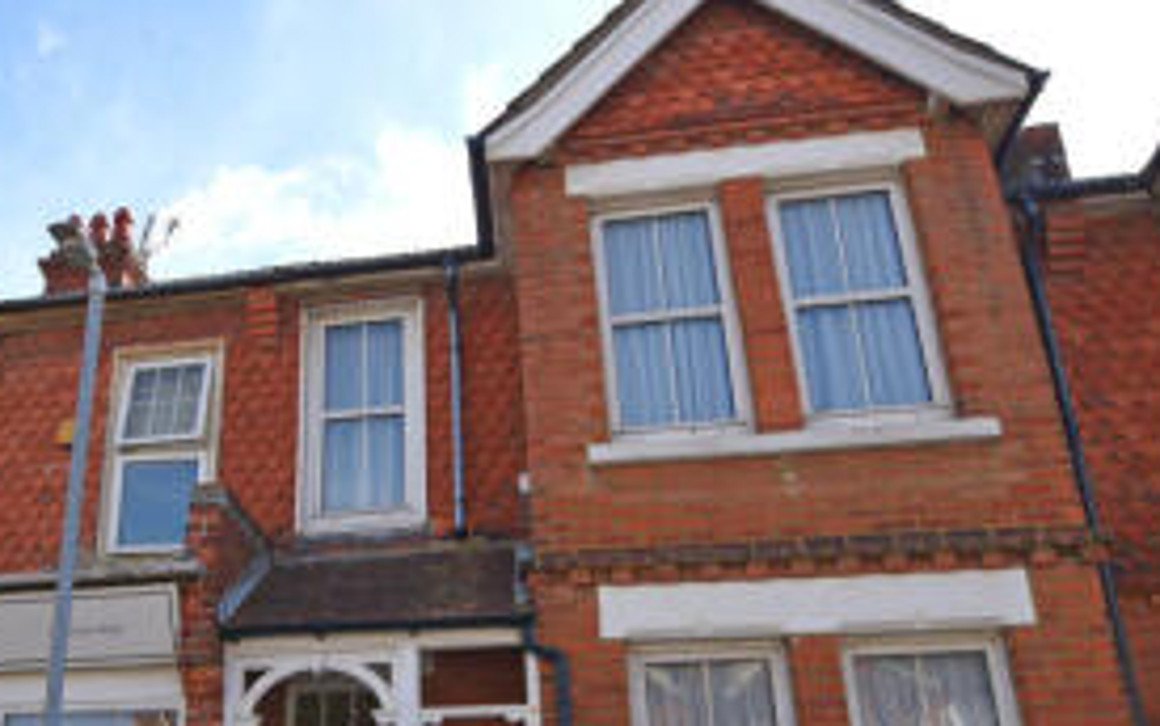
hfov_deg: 61.0
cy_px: 597
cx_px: 367
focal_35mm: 30
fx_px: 949
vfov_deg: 39.9
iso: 400
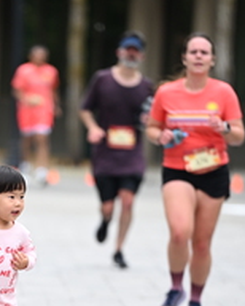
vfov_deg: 3.6
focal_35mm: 537
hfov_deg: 2.9
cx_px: 4
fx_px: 4860
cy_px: 300
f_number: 2.8
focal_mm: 200
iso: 640
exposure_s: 1/2000
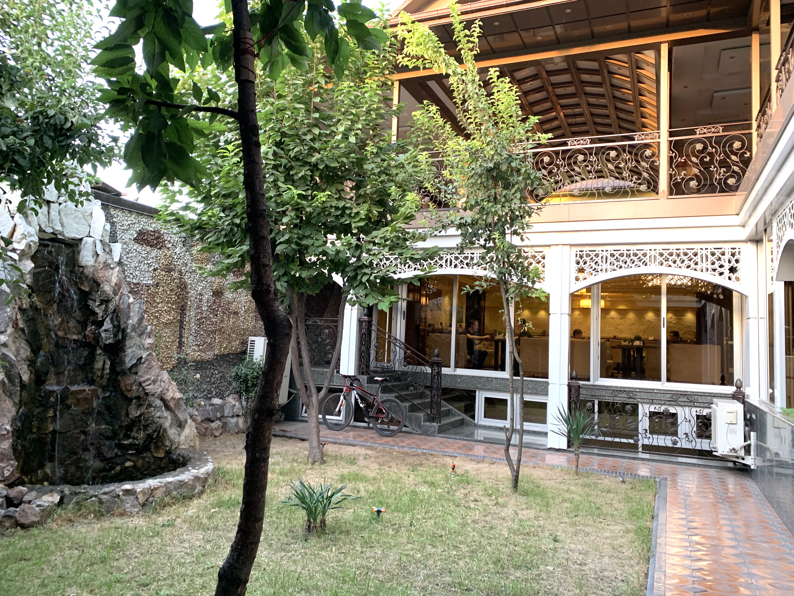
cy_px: 298
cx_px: 397
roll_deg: -2.7
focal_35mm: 26
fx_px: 596
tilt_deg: +7.2
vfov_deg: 53.1
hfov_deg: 67.3
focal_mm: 4.25
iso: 160
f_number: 1.8
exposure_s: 1/60
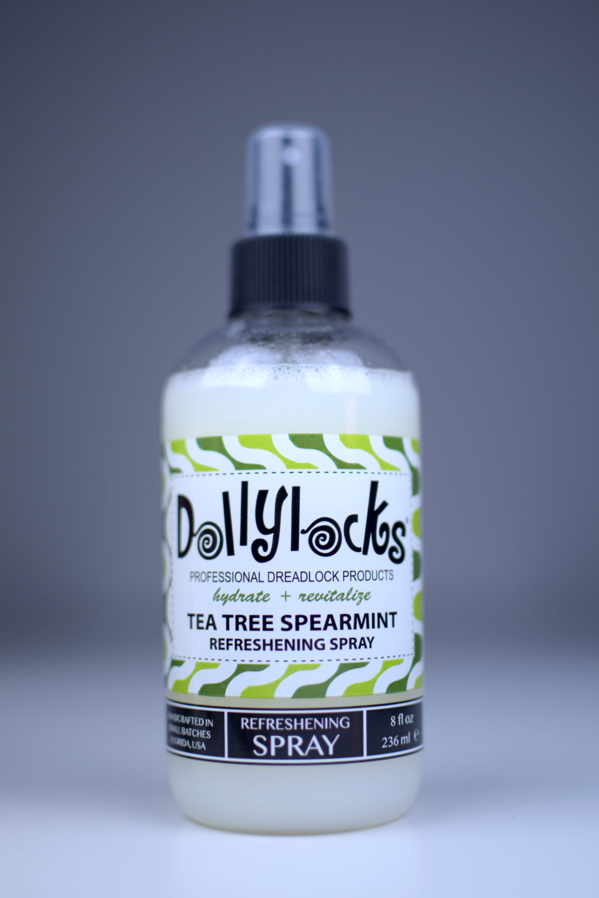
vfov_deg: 37.8
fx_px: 1310
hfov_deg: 25.8
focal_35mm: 52
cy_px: 449
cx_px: 300
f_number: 1.8
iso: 100
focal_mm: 35
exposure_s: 1/400
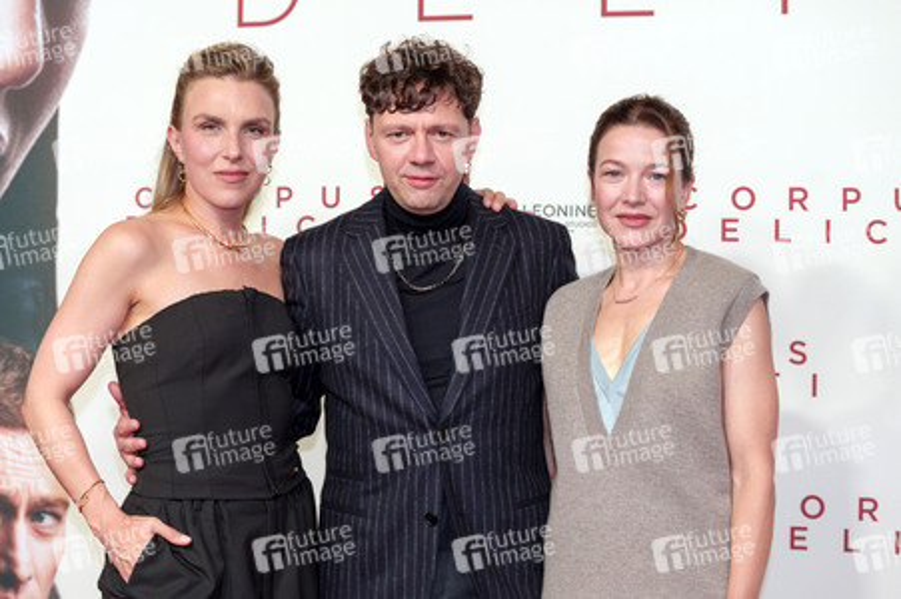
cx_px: 450
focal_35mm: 70
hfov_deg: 28.9
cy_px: 300
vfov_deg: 19.4
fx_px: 1751
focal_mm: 70
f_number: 4.5
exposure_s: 1/200
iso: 320
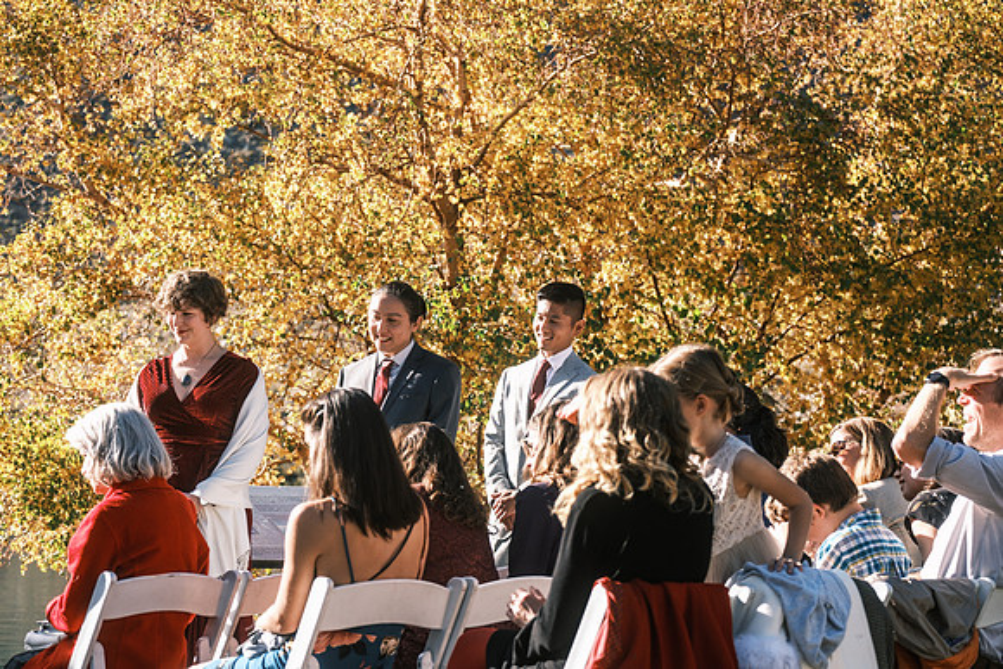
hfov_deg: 26.0
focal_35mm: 78
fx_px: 2174
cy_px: 334
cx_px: 502
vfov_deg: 17.5
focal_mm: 52
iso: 200
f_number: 2.8
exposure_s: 1/1100
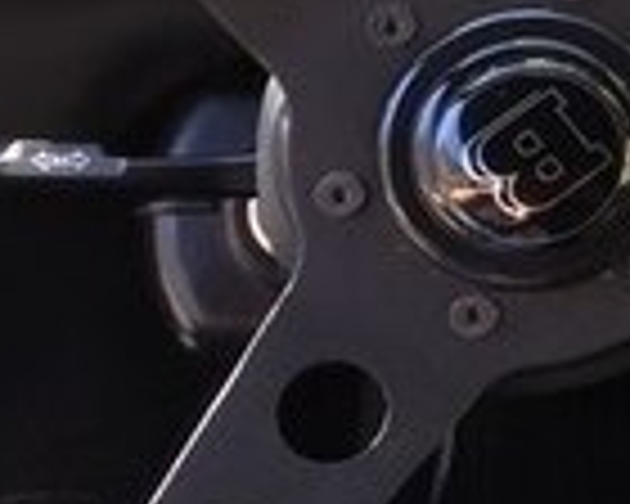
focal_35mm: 133
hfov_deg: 12.1
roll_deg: -8.3
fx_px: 2480
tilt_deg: -23.9
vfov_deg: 11.5
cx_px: 1431
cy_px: -16
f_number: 2.2
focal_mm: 4.15
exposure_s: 1/50
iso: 32
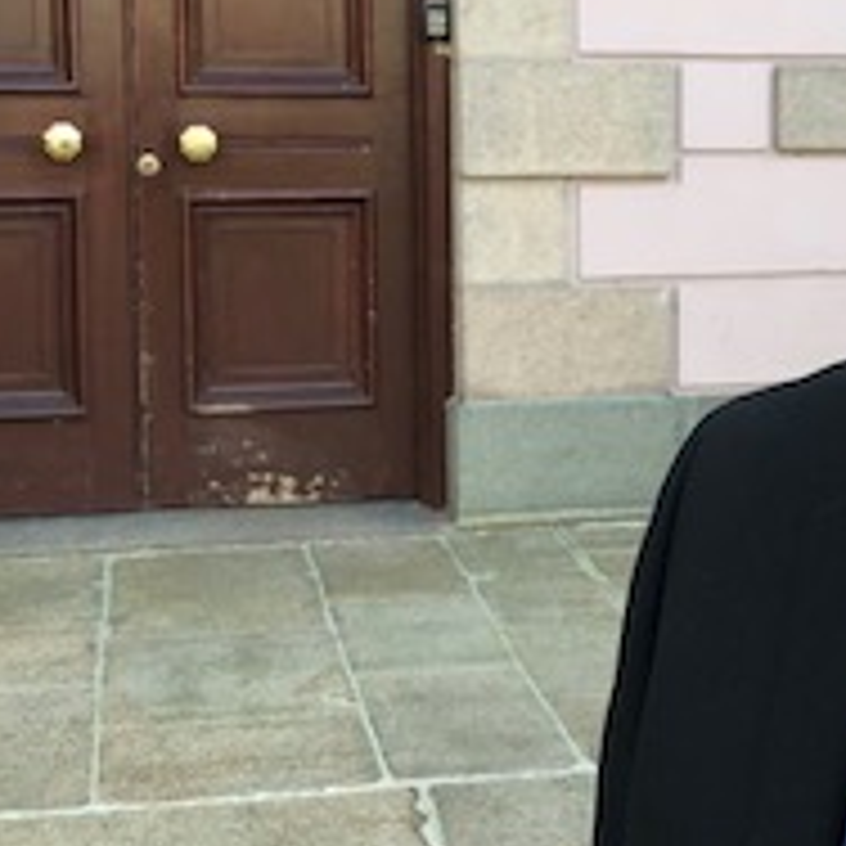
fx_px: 2184
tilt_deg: -5.3
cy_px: 320
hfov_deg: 21.6
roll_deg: -0.4
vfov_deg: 21.9
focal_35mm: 79
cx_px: 684
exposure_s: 1/125
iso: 20
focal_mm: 3.99
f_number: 1.8
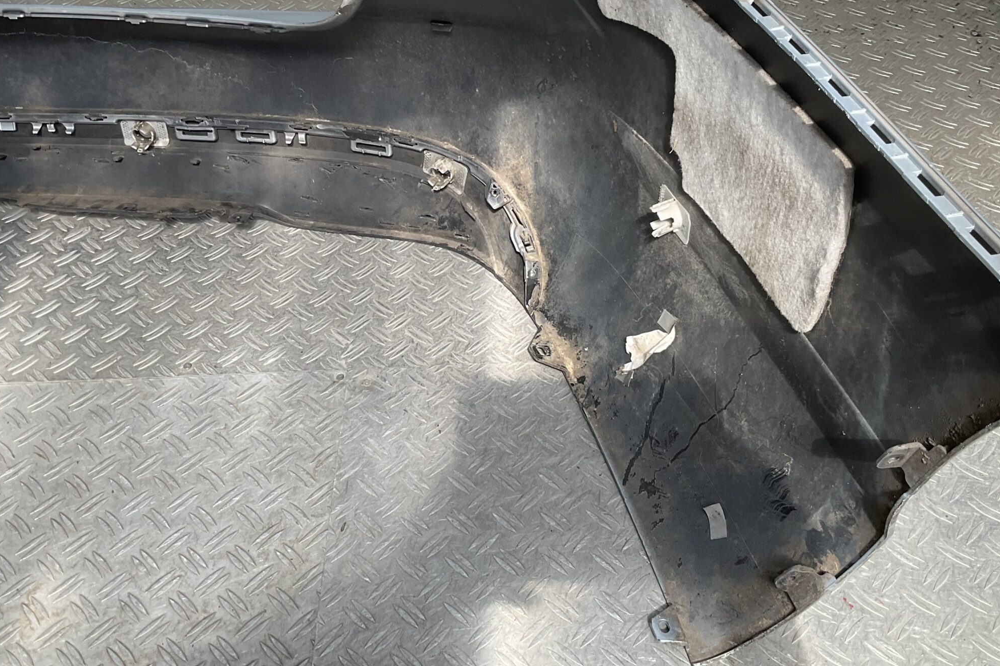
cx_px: 480
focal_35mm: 39
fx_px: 1083
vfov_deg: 34.1
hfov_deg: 49.5
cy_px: 279
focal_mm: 3
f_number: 1.8
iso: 16
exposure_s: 1/370
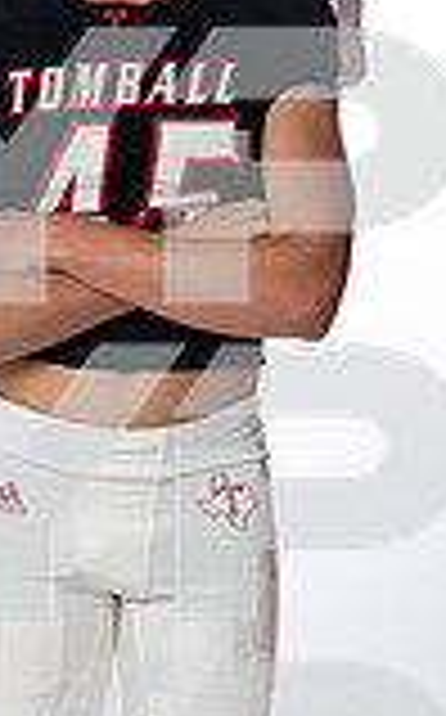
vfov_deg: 17.2
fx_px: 2360
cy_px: 486
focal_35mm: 121
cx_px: 122
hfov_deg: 10.8
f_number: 4
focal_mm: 42
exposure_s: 1/250
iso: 400
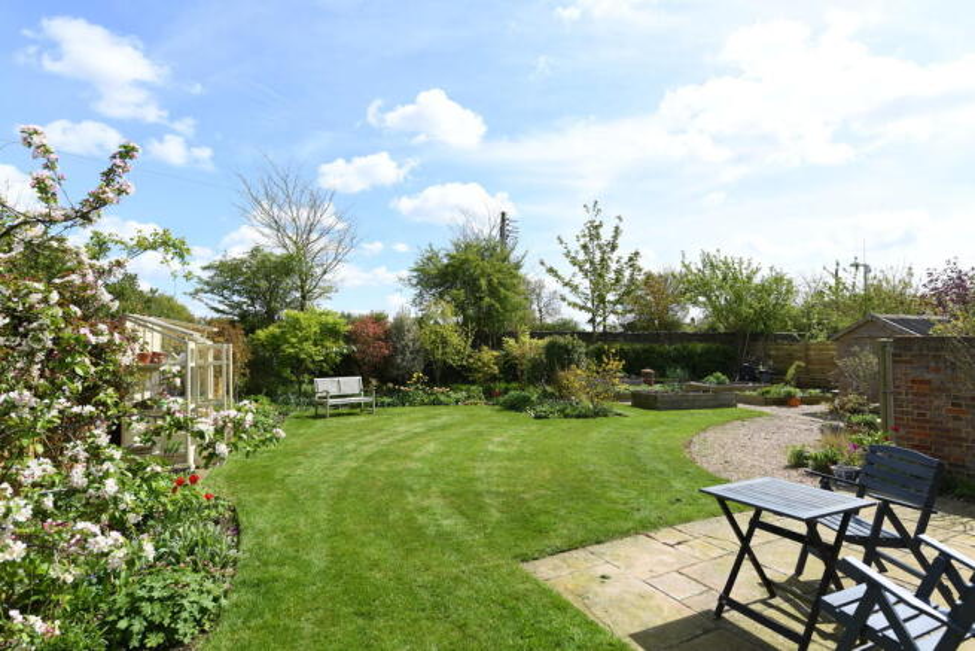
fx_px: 515
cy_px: 326
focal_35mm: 19
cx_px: 488
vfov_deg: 64.6
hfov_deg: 86.9
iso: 320
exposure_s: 1/800
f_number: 6.3
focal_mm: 19
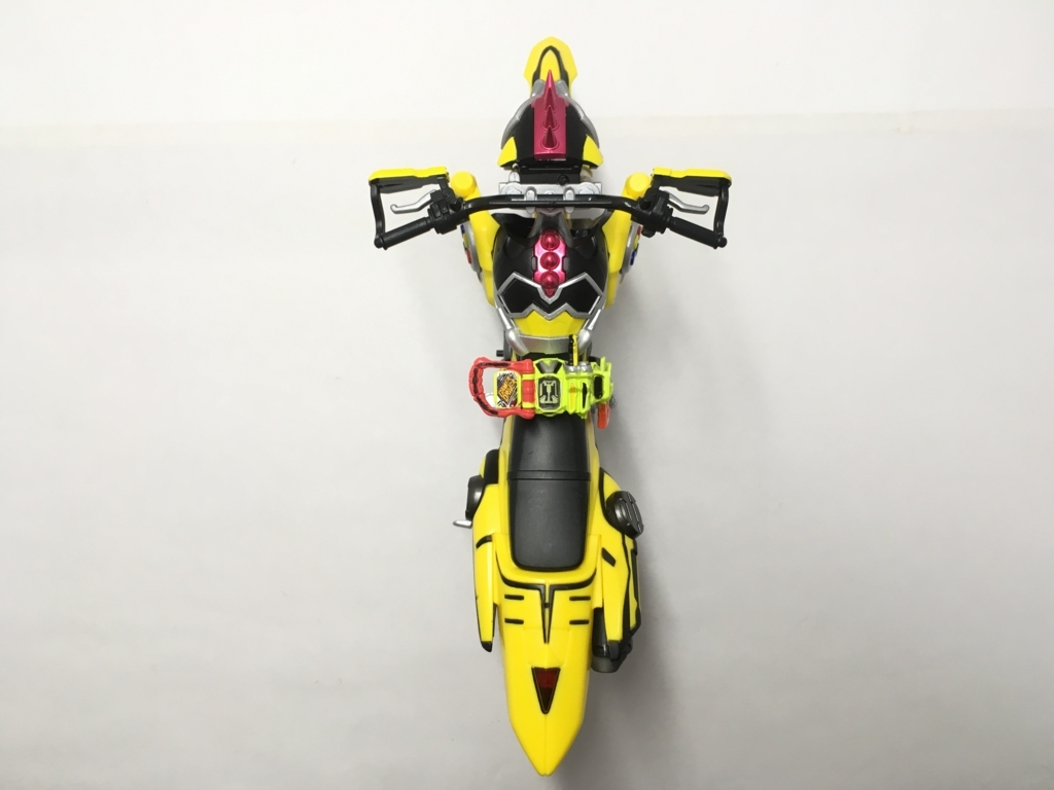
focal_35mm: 29
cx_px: 527
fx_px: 883
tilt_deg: -87.0
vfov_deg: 48.2
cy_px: 395
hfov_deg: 61.7
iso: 32
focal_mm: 4.15
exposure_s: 1/40
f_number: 2.2
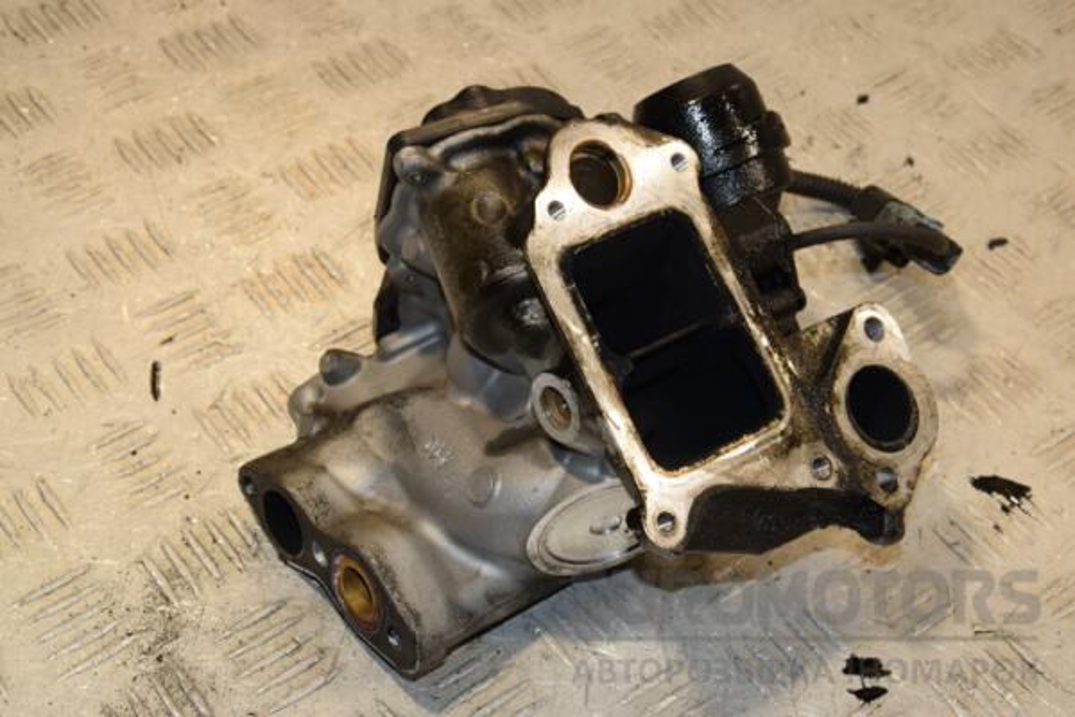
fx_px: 2015
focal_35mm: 68
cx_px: 538
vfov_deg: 20.2
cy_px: 358
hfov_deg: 29.9
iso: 800
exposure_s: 1/200
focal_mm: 45
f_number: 11
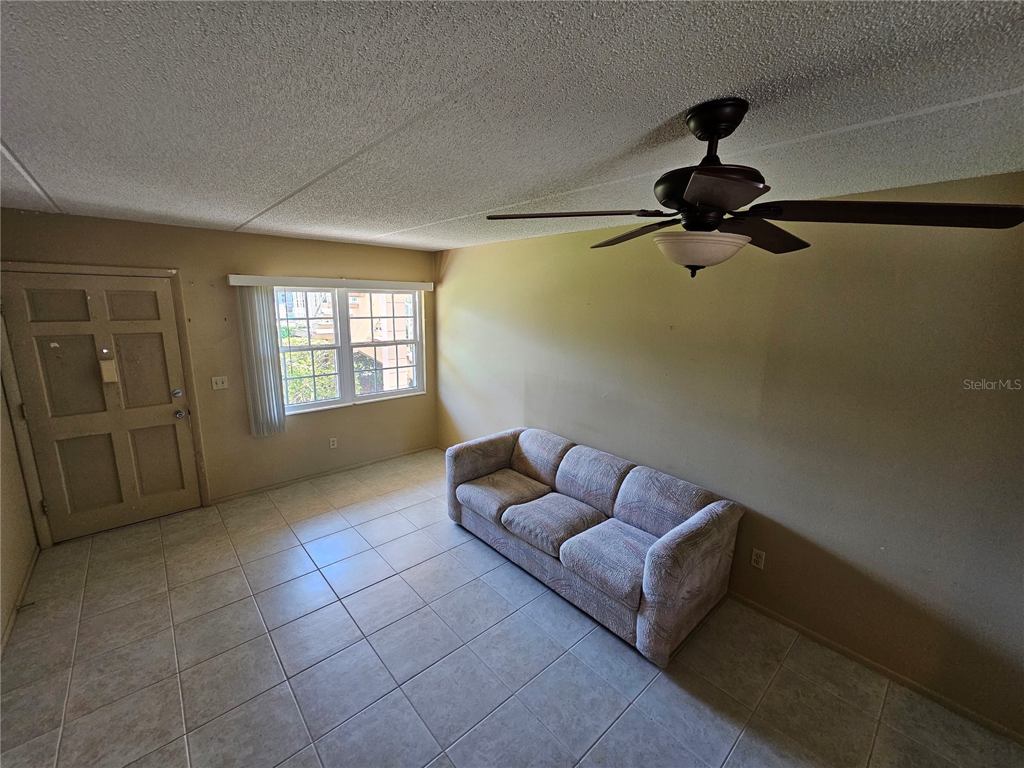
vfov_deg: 89.9
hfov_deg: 106.2
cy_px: 384
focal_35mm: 13
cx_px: 512
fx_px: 385
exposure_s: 1/60
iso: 200
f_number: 2.2
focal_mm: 2.2
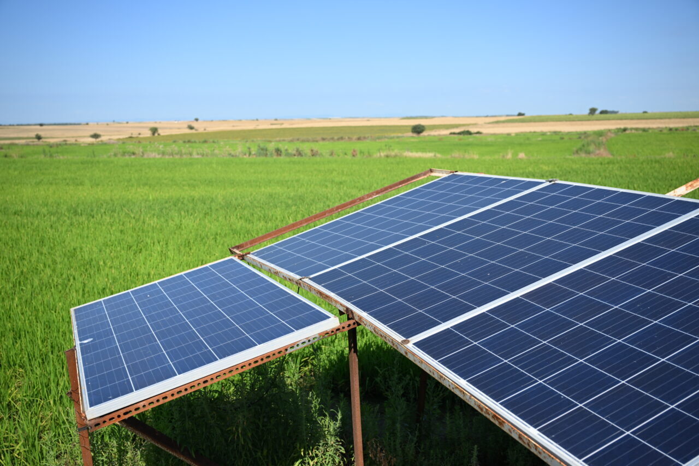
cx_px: 350
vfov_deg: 39.4
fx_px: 650
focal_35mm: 34
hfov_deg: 56.5
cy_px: 233
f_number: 4
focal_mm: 33.5
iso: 90
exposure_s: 1/800
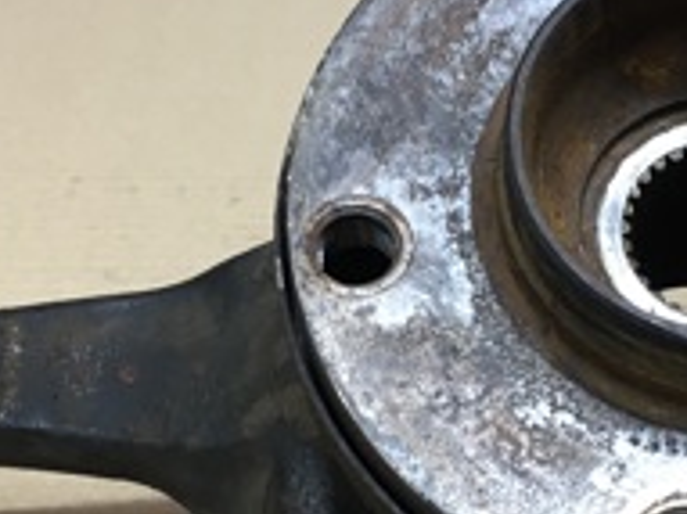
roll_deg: -1.5
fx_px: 1924
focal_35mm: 97
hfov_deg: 20.2
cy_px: 311
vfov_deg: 15.2
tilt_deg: -29.5
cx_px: 478
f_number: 2.2
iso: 80
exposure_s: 1/33
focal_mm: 4.15
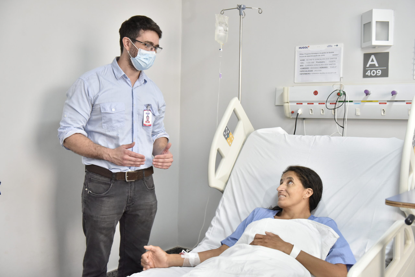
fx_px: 438
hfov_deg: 50.7
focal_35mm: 38
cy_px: 138
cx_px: 208
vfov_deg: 35.1
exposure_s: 1/60
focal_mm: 38
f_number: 5
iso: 2500
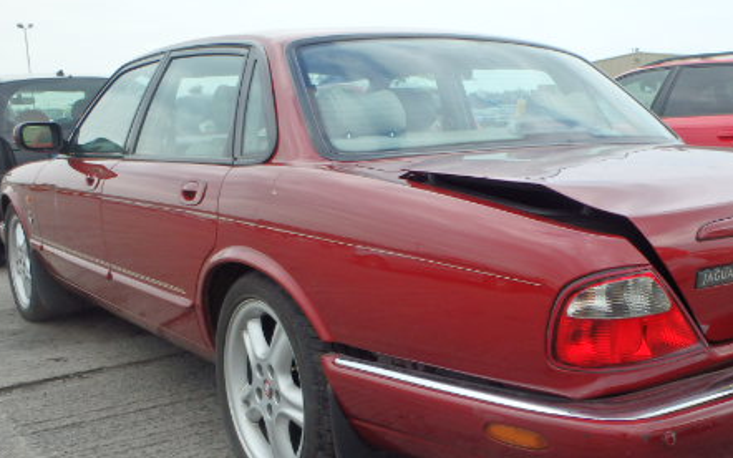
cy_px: 299
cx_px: 478
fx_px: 859
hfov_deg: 45.6
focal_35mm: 43
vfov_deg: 29.7
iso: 125
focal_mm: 5
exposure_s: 1/400
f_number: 3.9
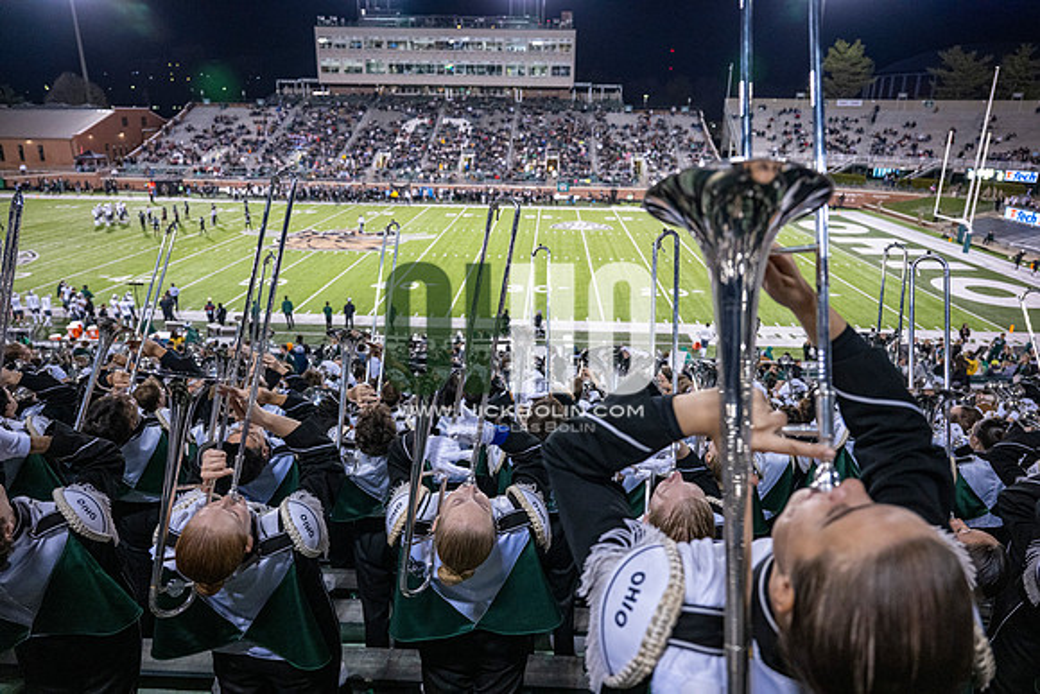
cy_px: 347
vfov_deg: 53.2
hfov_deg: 73.7
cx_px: 520
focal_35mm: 24
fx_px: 693
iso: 2000
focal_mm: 24
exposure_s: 1/500
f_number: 3.2
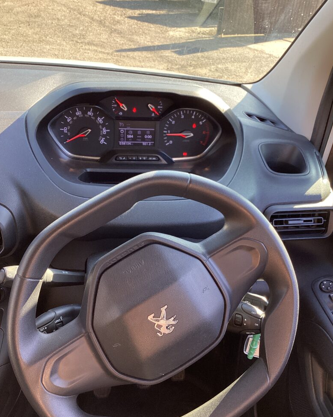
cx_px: 167
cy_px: 207
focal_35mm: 33
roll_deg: -4.5
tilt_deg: -32.1
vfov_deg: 54.2
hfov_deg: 44.5
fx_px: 407
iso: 64
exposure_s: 1/120
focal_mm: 3.3
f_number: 2.4
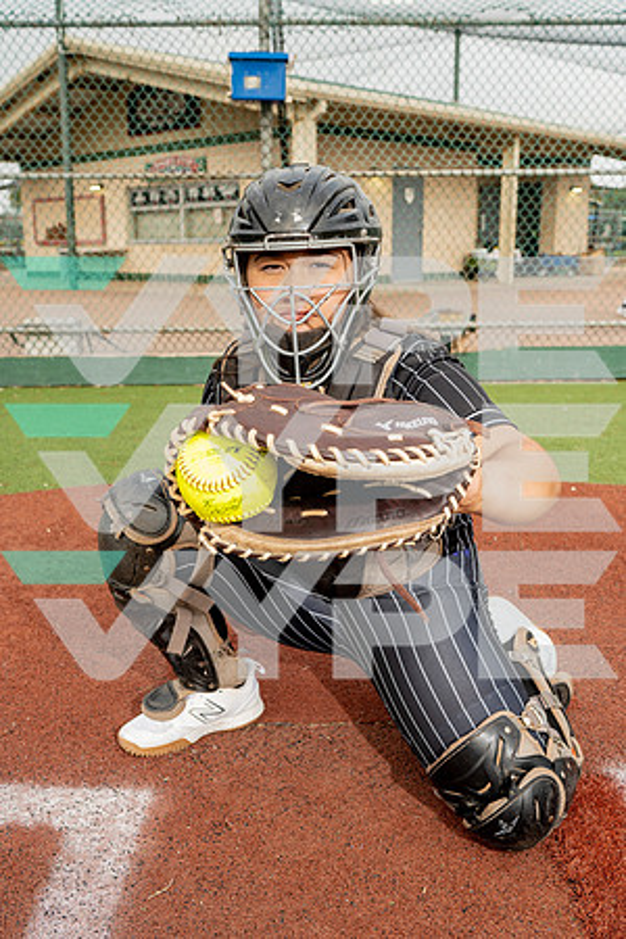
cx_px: 313
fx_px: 913
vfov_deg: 54.4
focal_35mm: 35
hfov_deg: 37.9
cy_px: 470
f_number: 5.6
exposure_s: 1/250
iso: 80
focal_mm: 35
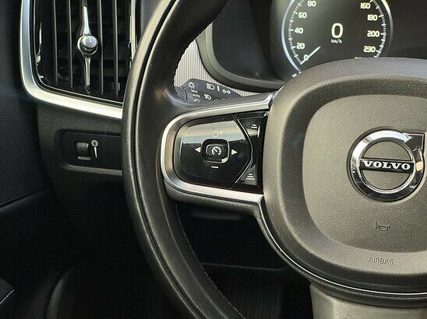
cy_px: 160
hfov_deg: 25.4
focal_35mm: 77
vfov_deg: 19.1
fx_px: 949
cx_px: 214
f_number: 2.8
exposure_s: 1/60
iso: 500
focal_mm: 9
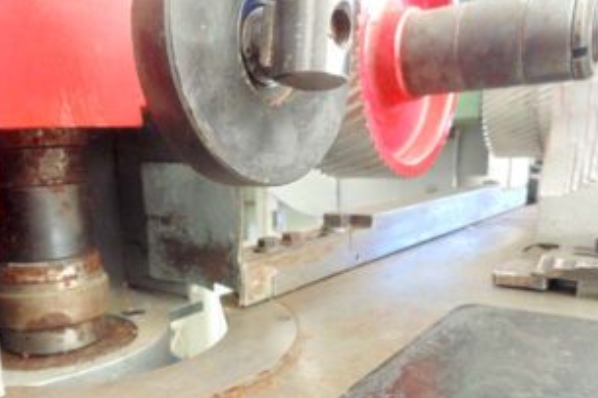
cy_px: 288
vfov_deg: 42.5
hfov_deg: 60.9
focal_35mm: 30
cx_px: 214
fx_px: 498
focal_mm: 4
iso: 320
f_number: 3.1
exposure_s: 1/30
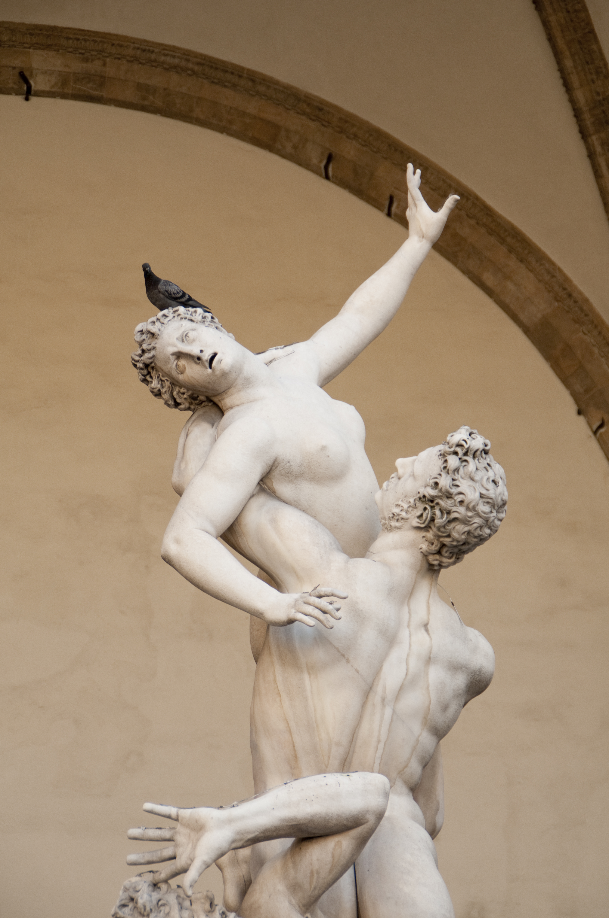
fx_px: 3282
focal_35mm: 129
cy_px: 459
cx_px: 304
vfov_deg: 15.9
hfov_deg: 10.6
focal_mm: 86
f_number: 5.6
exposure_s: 1/160
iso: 200
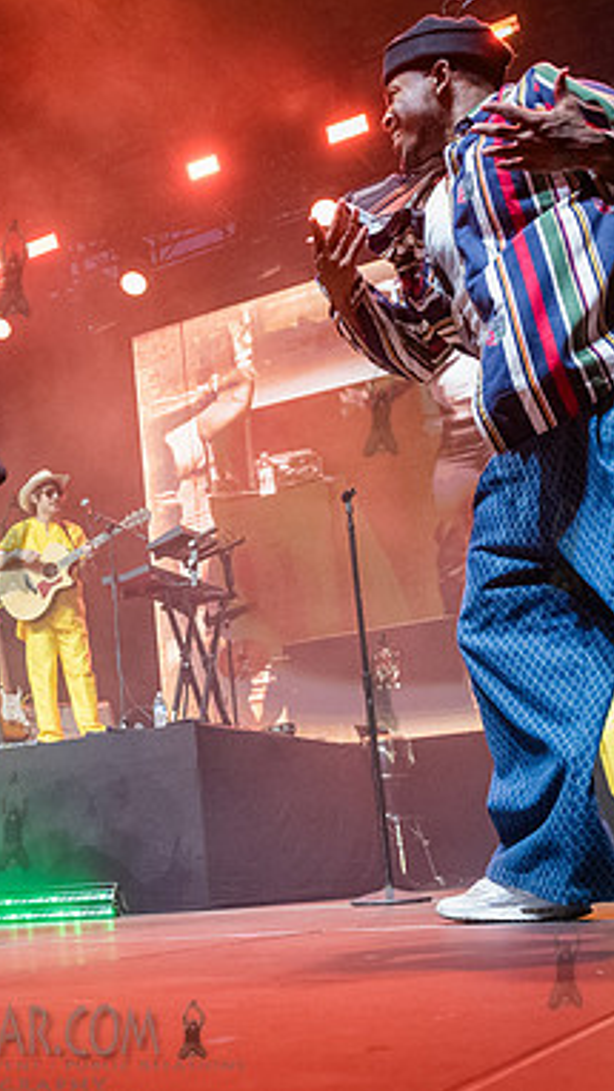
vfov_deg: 41.9
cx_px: 5
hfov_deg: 23.5
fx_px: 1418
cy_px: 646
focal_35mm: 49
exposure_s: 1/500
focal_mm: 26
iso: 6400
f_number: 4
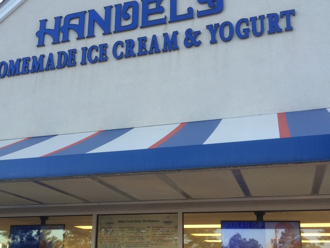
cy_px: 153
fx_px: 410
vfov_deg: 33.5
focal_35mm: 43
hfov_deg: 43.7
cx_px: 140
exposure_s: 1/120
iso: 32
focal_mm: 4.12
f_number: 2.2
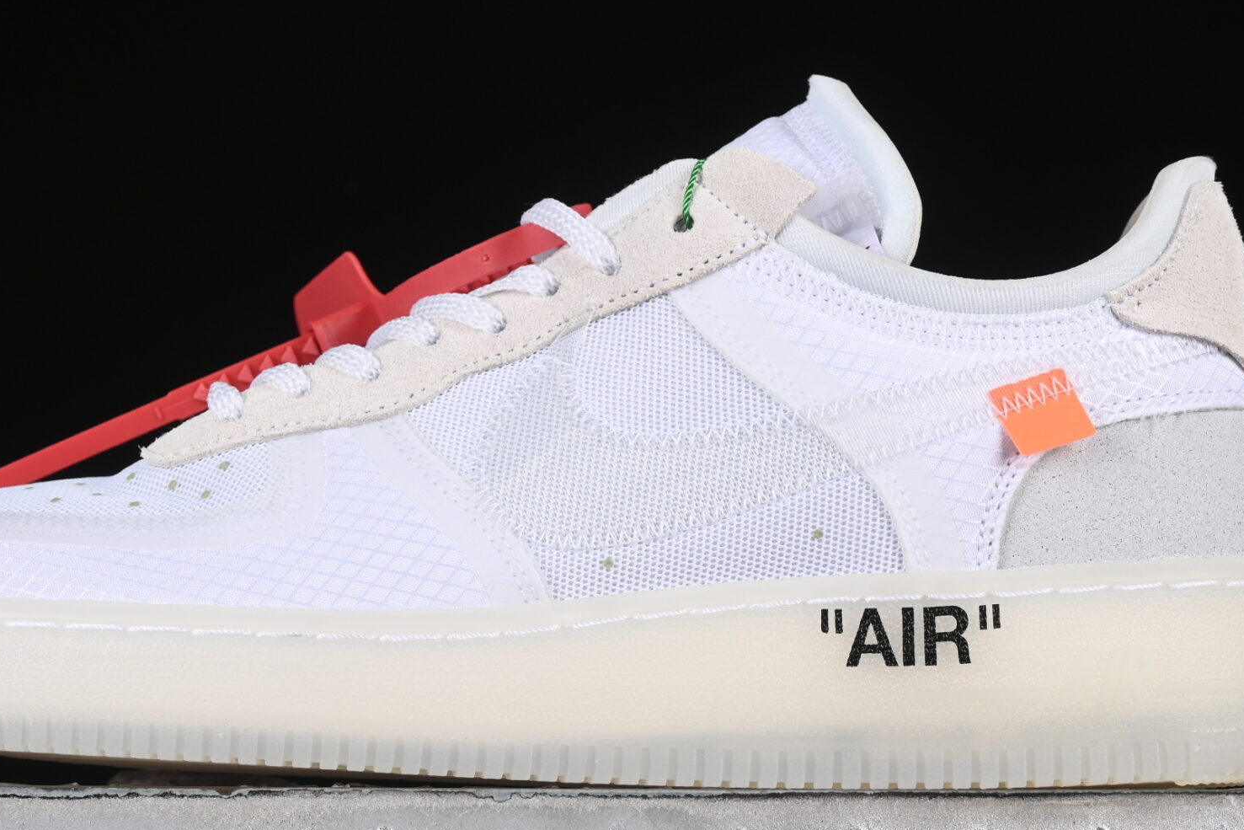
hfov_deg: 15.8
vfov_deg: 10.5
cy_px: 339
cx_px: 581
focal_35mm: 130
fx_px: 4492
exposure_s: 1/80
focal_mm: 50
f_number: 8
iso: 160
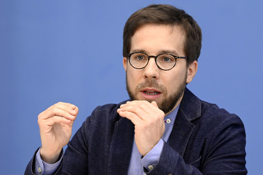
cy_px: 87
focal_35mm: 202
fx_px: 1475
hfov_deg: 10.2
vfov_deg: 6.8
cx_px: 131
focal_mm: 200
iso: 3200
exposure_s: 1/400
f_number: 5.6
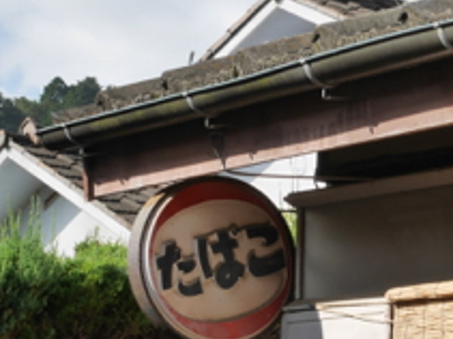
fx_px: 1988
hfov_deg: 12.5
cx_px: 610
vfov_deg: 9.5
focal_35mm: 152
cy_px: 498
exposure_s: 1/200
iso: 200
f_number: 11
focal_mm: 25
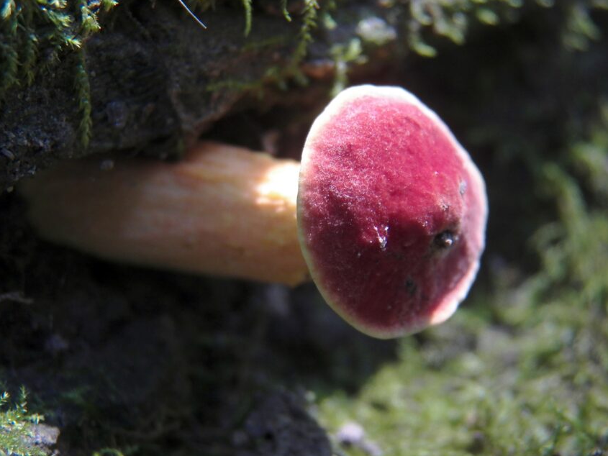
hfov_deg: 19.1
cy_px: 240
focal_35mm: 103
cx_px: 272
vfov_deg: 14.4
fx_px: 1809
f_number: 3.6
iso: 125
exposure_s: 1/60
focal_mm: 15.2
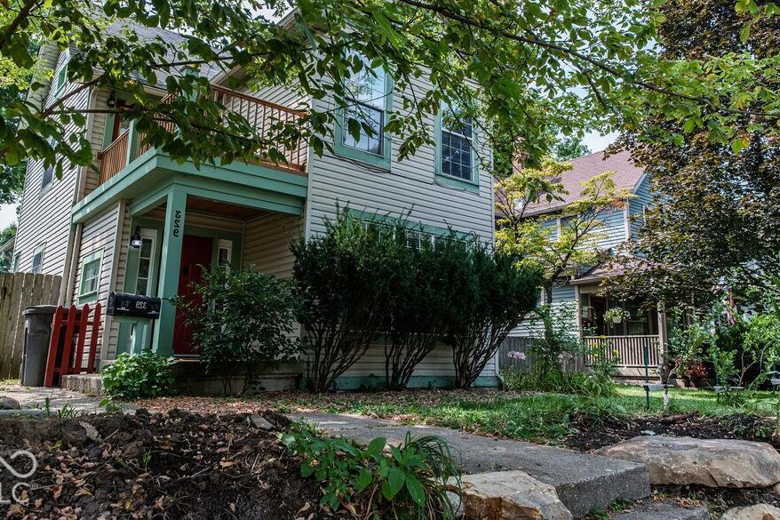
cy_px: 217
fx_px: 607
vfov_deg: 46.2
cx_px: 411
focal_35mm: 28
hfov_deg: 65.4
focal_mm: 24
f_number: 10
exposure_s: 1/400
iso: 800
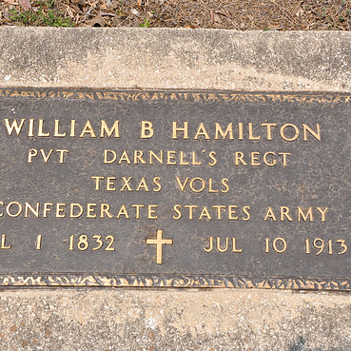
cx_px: 175
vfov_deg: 22.8
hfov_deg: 22.8
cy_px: 172
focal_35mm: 76
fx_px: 872
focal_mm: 38
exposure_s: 1/320
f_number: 9
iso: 200
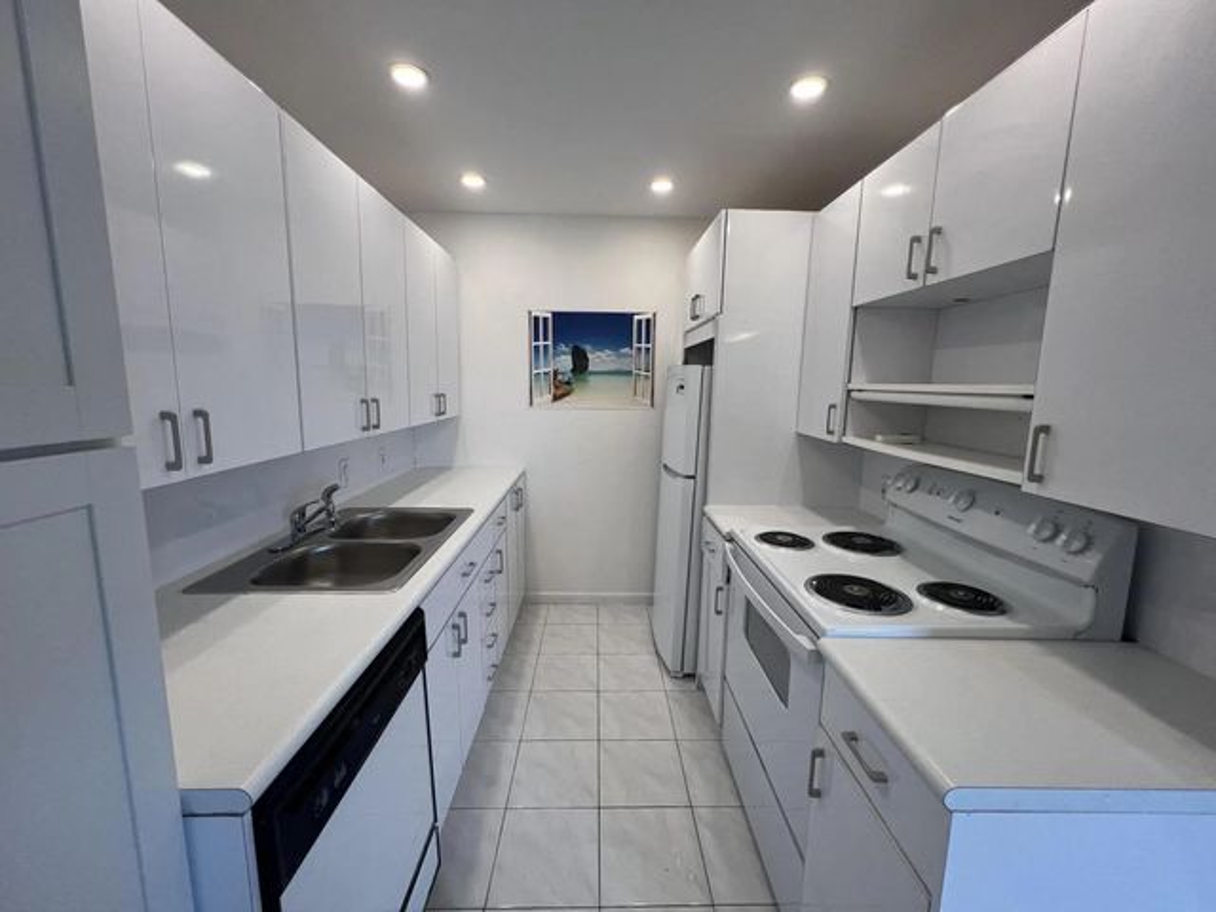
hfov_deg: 106.2
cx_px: 608
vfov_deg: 89.9
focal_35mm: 13
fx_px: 457
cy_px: 456
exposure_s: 1/120
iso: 80
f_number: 1.8
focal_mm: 1.57
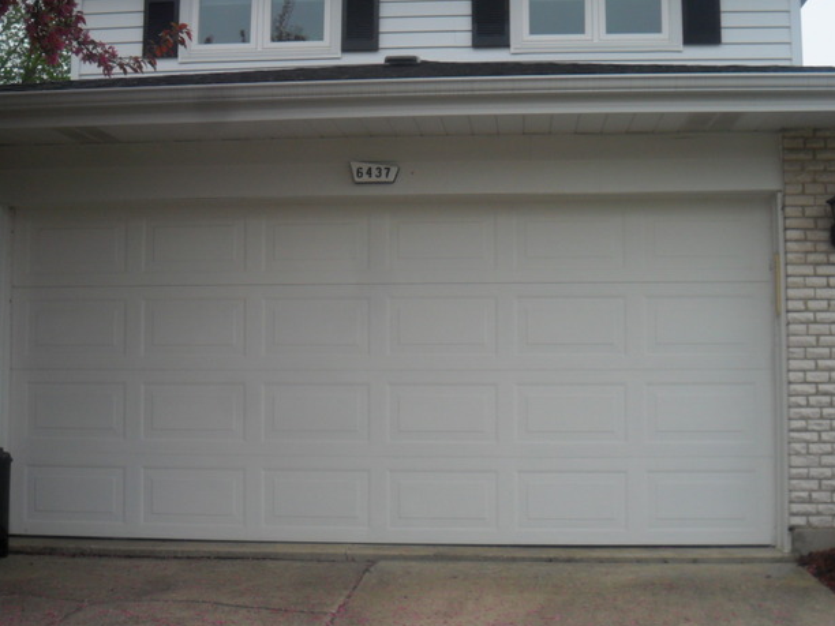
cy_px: 315
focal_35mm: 46
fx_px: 1110
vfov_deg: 31.5
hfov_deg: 41.2
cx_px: 435
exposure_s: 1/250
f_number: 4.5
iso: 100
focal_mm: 7.8
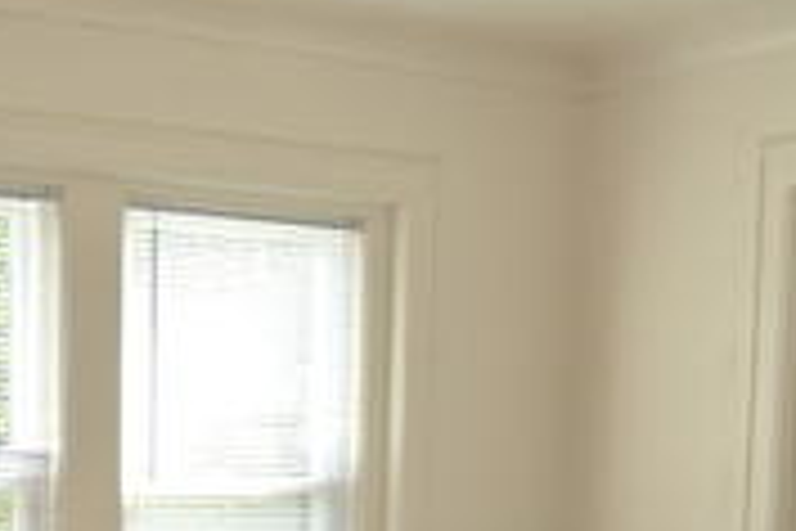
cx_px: 189
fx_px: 1725
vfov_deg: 16.3
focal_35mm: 78
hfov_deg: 25.6
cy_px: 740
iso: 200
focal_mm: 10
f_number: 4.5
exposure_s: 1/60
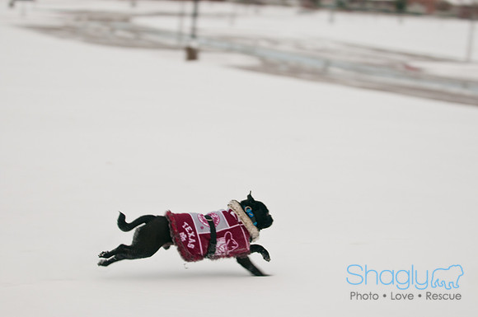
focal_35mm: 120
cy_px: 158
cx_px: 239
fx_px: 1591
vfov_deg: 11.4
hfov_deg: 17.1
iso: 200
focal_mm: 80
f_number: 2.8
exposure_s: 1/250
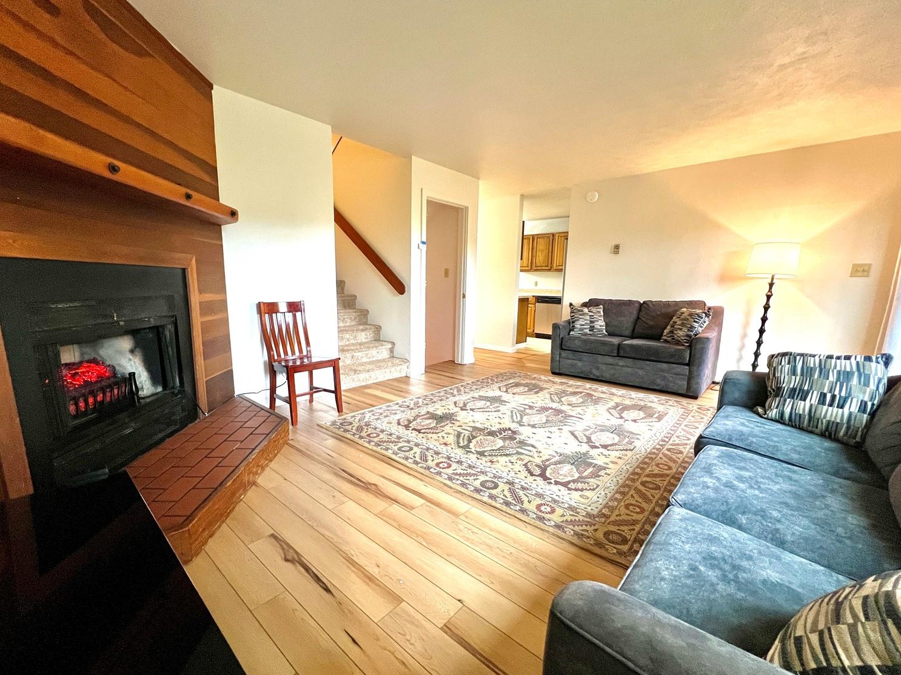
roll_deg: -0.8
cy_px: 355
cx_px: 437
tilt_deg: -10.1
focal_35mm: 14
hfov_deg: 102.0
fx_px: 364
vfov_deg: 85.6
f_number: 1.8
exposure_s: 1/60
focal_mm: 1.57
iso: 320
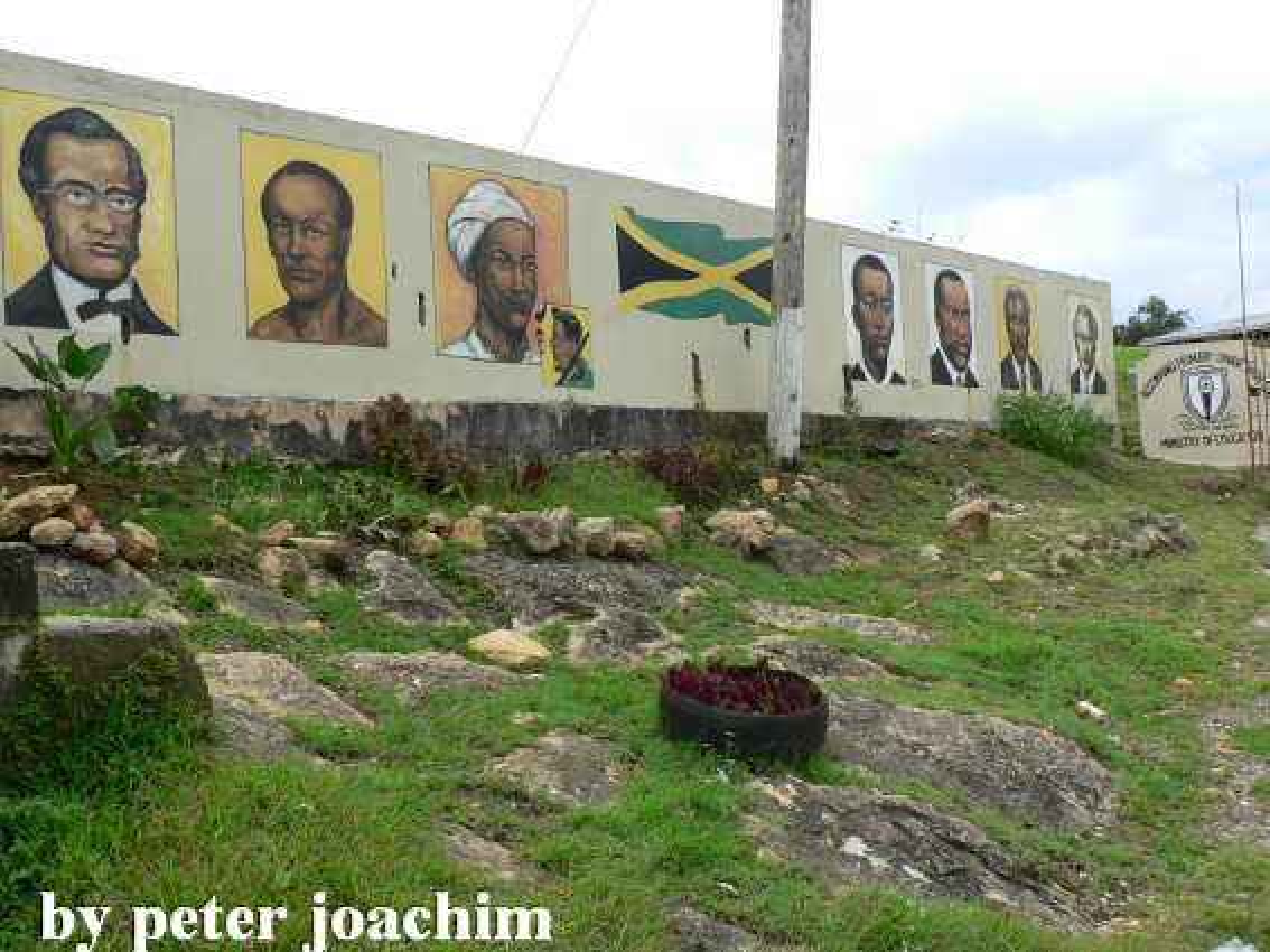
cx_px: 635
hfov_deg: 52.6
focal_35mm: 35
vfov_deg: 40.7
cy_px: 476
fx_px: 1284
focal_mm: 6
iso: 64
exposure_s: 1/200
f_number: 4
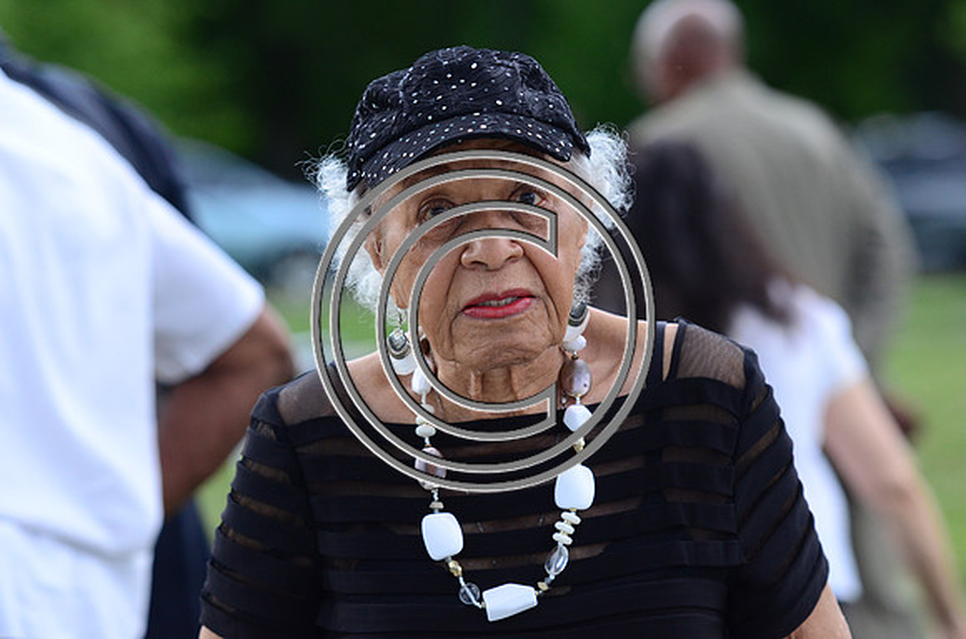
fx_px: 5221
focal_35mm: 195
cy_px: 320
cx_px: 483
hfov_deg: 10.6
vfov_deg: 7.0
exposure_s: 1/640
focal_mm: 130
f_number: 2.8
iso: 800
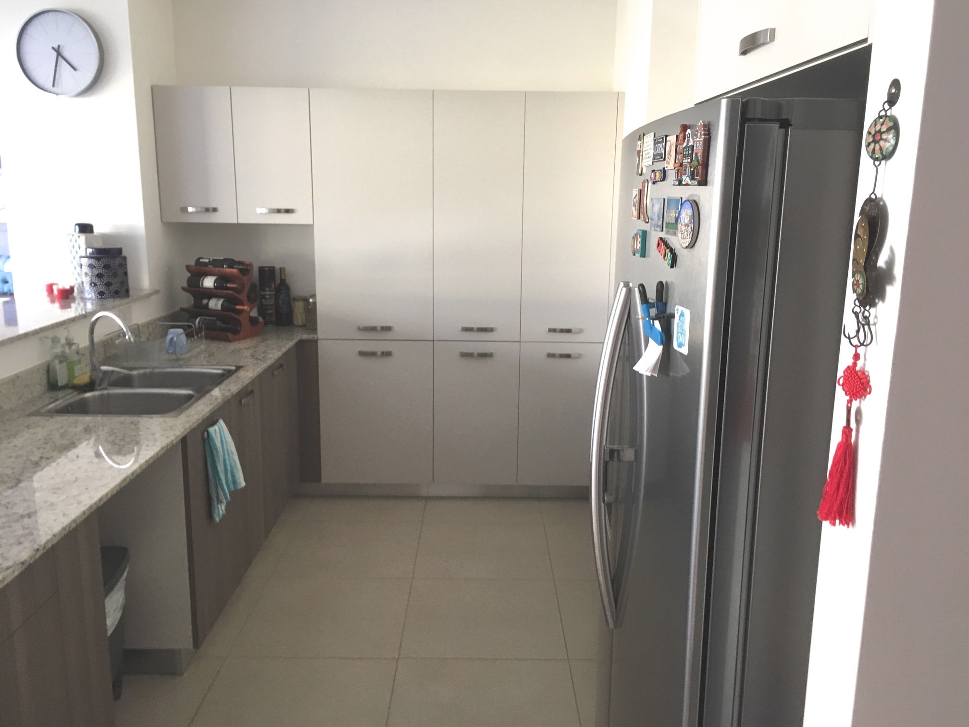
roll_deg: -0.6
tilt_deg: -12.7
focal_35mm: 29
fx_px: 812
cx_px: 484
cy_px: 364
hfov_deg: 61.7
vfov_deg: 48.2
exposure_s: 1/30
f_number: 2.2
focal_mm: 4.15
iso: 80
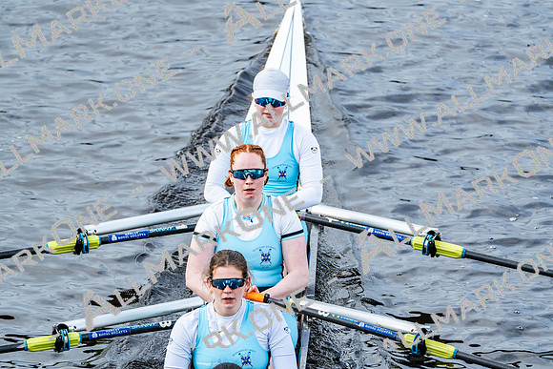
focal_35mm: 600
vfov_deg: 2.3
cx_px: 276
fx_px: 9218
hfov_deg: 3.4
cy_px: 184
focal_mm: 600
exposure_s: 1/1250
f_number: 6.3
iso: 1250
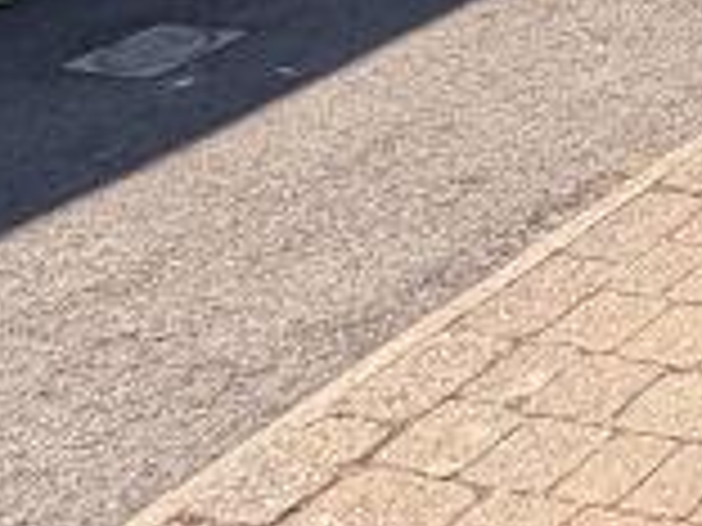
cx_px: 1706
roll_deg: -1.1
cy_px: -1196
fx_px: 1866
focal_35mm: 92
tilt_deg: +14.5
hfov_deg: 14.2
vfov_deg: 10.0
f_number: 2.2
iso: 40
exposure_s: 1/522
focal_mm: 2.22
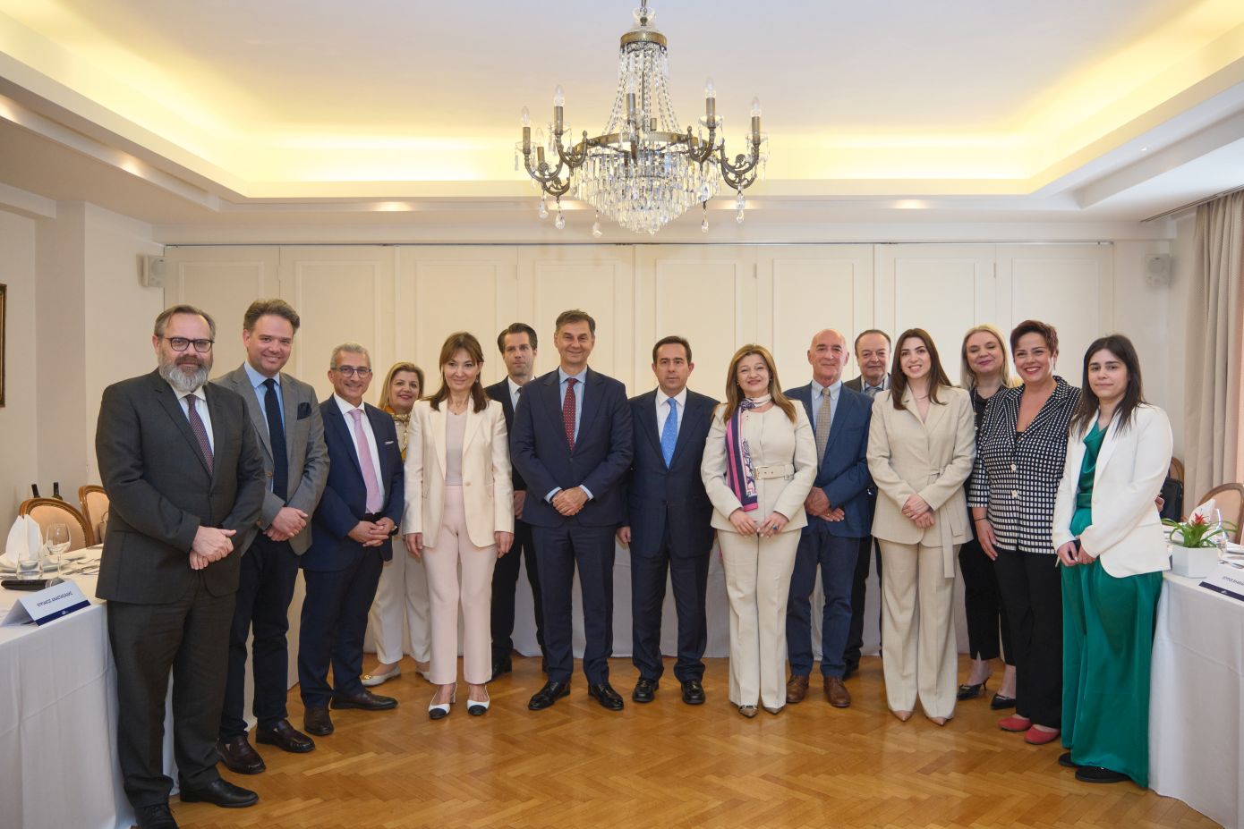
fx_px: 898
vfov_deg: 49.6
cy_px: 414
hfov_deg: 69.4
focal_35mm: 26
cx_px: 622
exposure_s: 1/125
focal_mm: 17.6
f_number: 2.8
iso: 1000
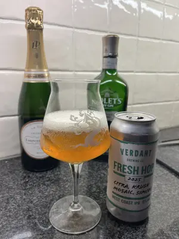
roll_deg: -1.3
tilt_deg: -16.1
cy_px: 120
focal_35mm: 26
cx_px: 90
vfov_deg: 67.3
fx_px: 179
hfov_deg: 53.1
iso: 64
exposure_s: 1/100
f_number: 1.6
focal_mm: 5.1
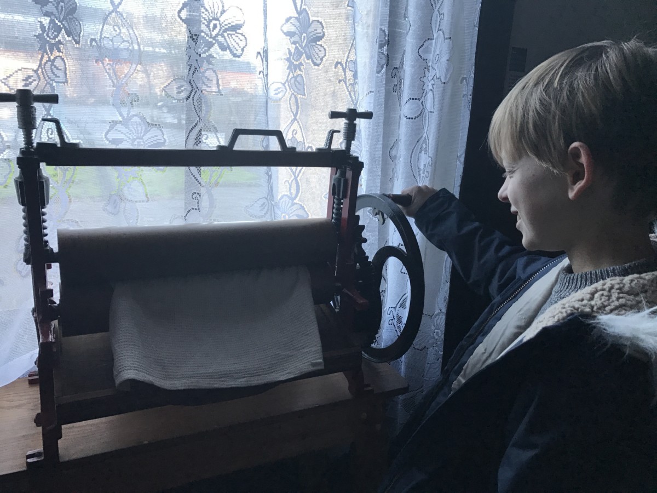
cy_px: 246
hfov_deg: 63.4
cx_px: 328
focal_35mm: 28
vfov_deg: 49.7
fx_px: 531
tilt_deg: -12.8
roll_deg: -3.4
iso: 25
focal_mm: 3.99
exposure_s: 1/33
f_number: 1.8
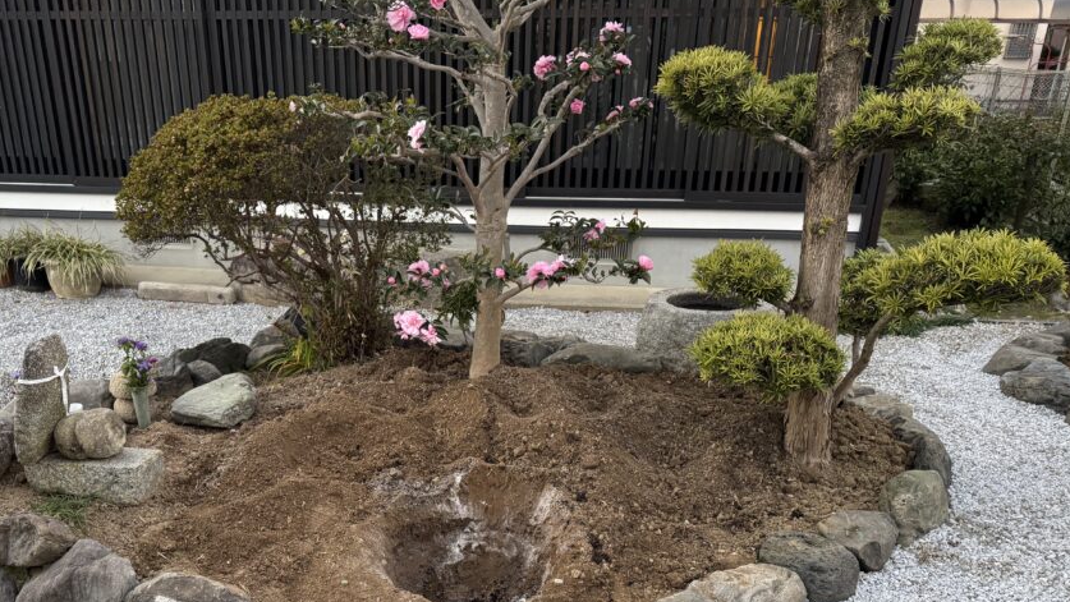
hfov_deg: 60.7
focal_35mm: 32
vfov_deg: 35.5
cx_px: 449
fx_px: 908
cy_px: 484
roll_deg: +0.4
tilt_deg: -25.2
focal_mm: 6.76
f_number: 1.78
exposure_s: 1/60
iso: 400
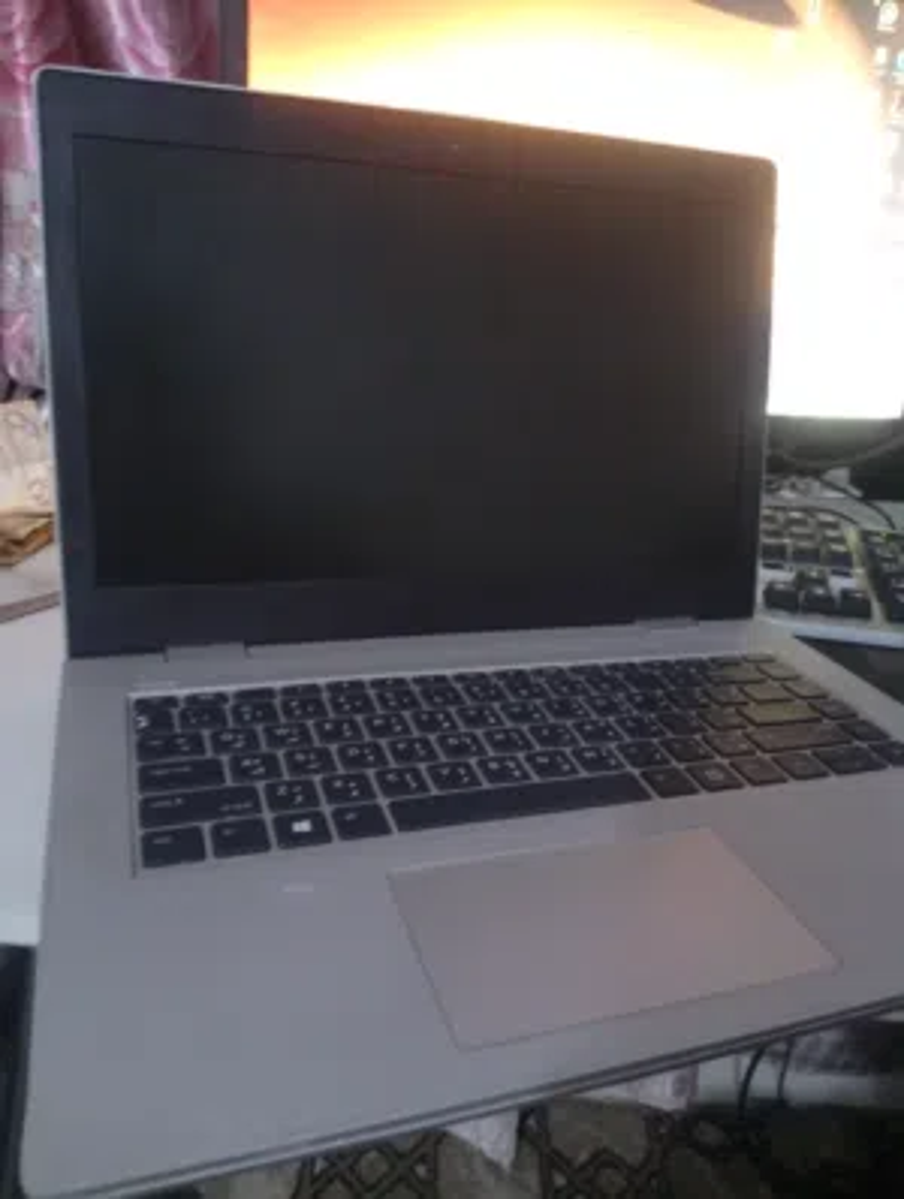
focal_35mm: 27
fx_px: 937
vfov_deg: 65.2
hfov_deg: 51.5
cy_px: 600
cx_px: 452
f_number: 1.8
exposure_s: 1/15
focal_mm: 3.98
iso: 2116
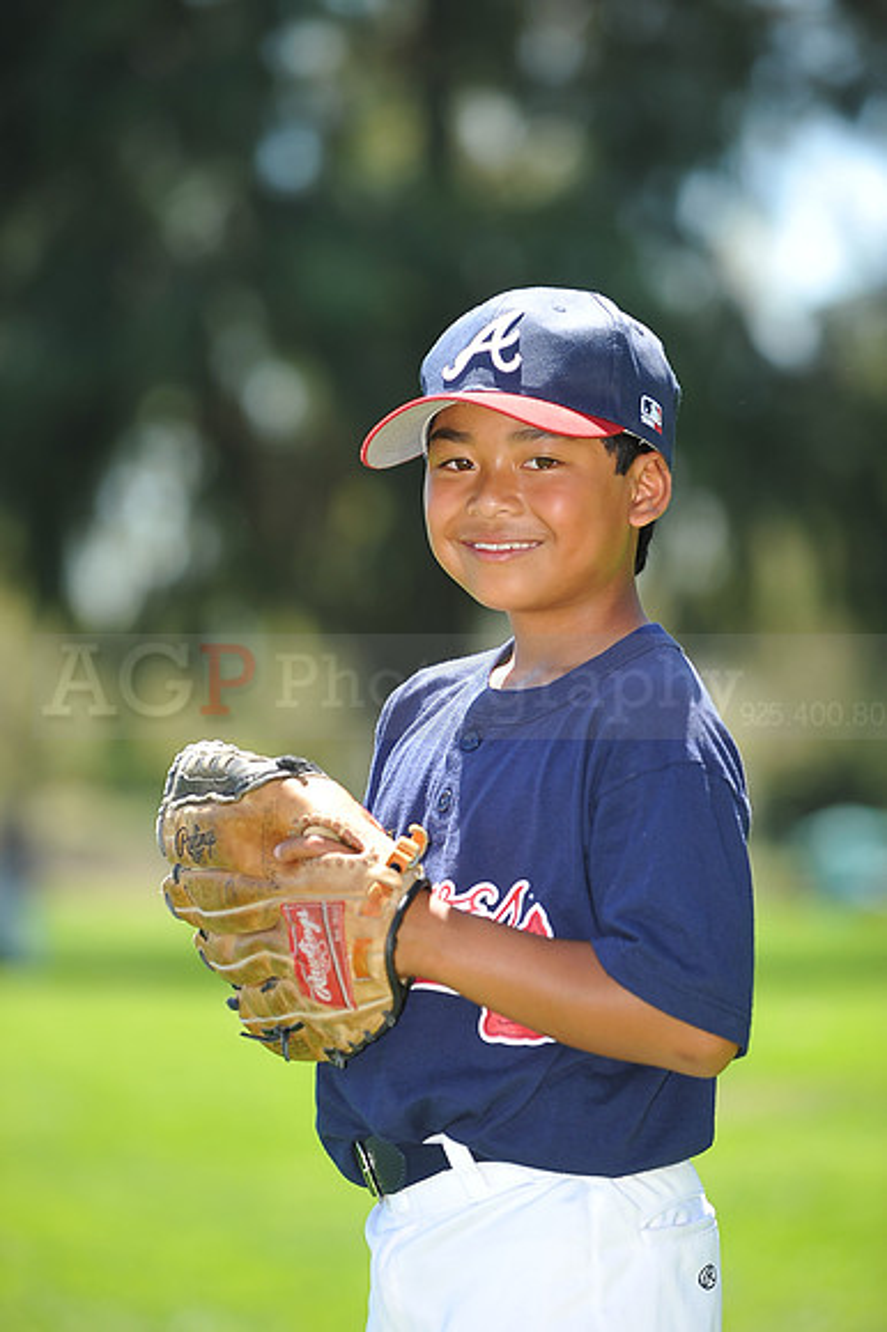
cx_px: 444
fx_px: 6845
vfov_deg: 11.1
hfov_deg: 7.4
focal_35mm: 185
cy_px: 666
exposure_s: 1/400
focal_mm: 185
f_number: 4.5
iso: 200
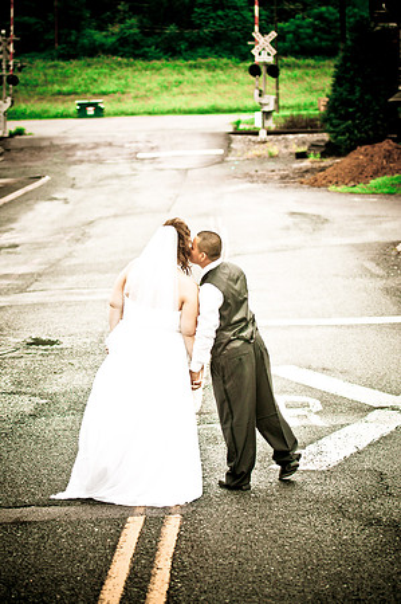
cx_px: 200
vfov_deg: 19.5
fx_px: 1758
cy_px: 302
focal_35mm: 105
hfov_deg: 13.0
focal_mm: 70
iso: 200
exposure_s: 1/250
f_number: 2.8
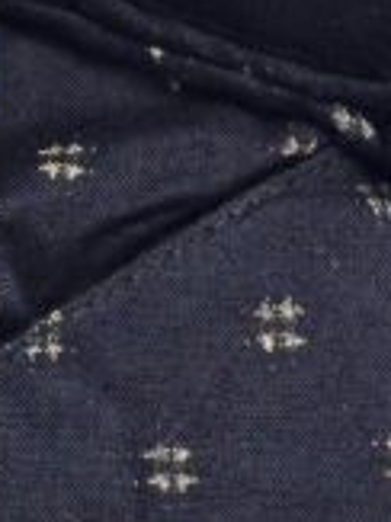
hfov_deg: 10.5
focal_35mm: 135
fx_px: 2036
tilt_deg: -12.8
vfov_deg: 14.6
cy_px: 266
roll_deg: +1.7
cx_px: -216
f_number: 2.4
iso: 100
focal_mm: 4.12
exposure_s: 1/20
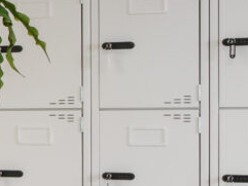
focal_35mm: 155
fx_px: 1111
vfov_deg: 9.6
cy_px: 29
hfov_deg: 7.8
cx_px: -769
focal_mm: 19
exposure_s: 1/3
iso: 125
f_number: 14
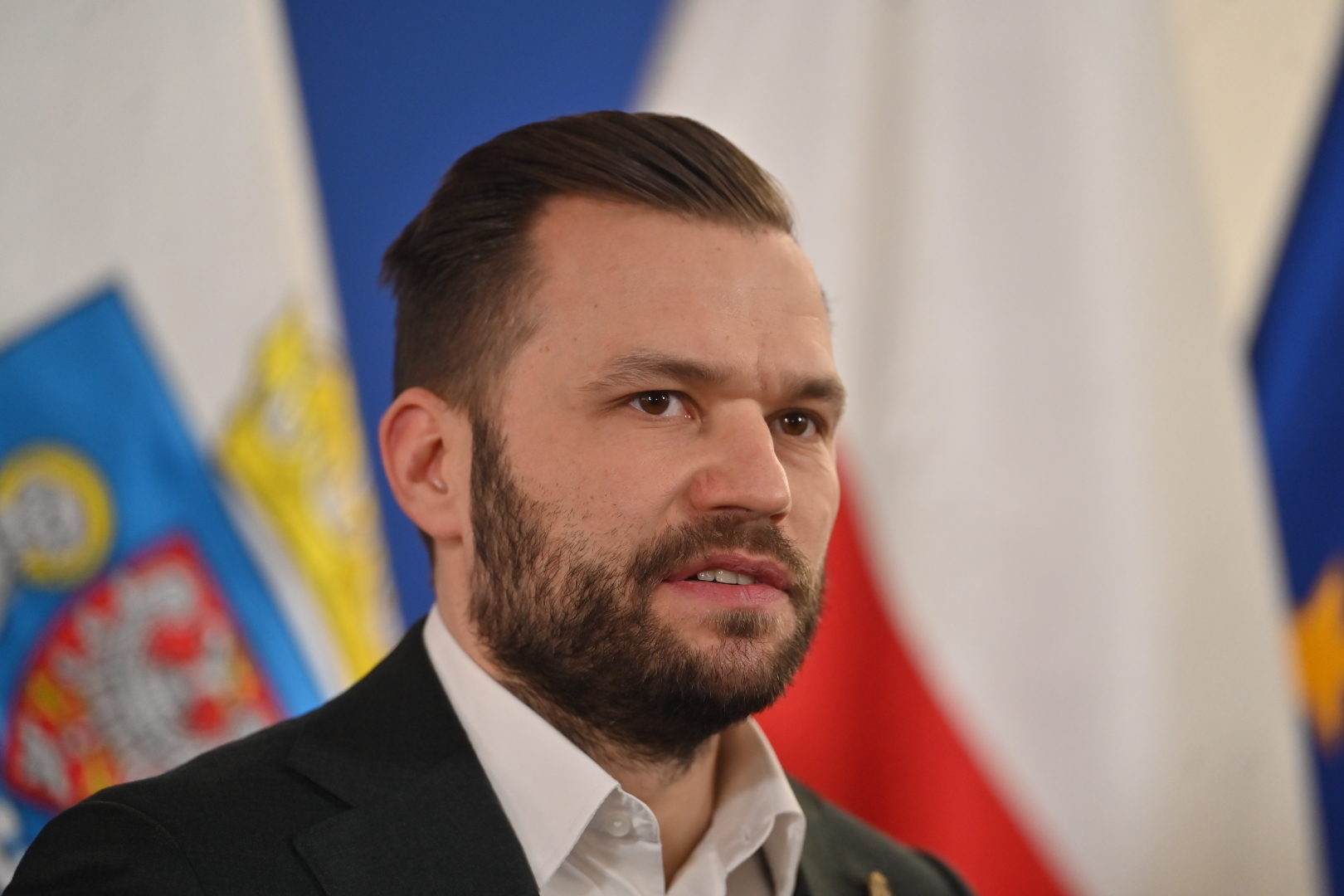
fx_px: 5413
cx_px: 672
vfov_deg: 9.5
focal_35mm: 145
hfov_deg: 14.2
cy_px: 448
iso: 1400
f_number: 2.8
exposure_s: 1/400
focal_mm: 145
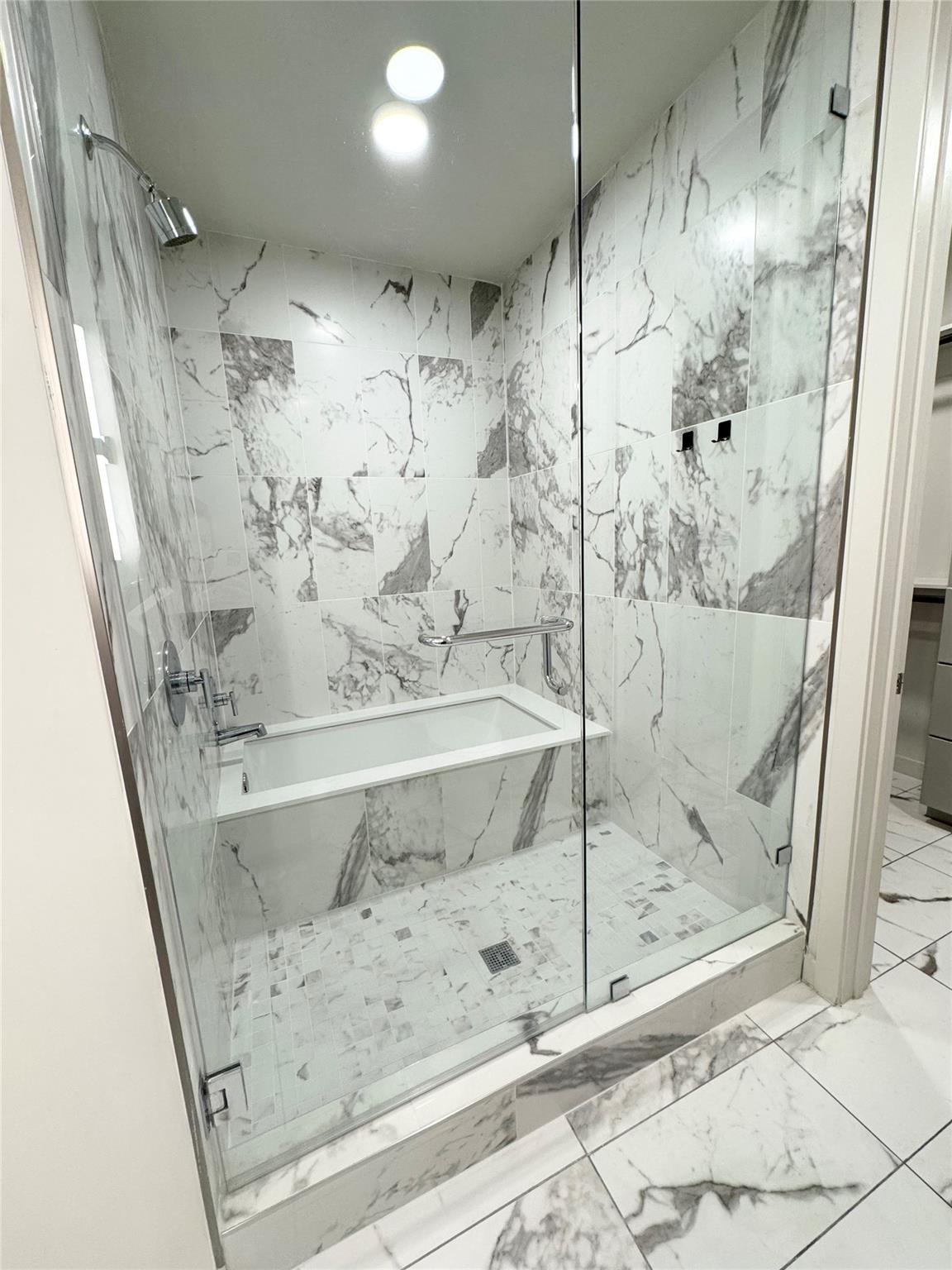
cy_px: 635
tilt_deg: -10.2
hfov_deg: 85.7
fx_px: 513
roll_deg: +2.7
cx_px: 476
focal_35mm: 14
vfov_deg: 102.1
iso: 160
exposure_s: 1/120
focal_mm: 2.22
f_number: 2.2
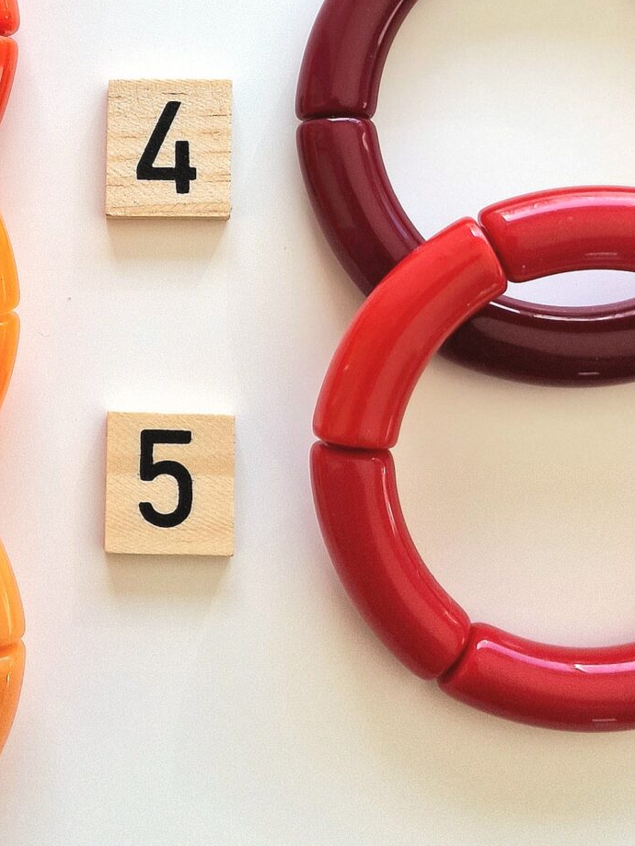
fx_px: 1565
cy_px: 214
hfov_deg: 22.4
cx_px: 64
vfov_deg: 29.8
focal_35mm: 64
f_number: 1.8
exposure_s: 1/189
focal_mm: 6.4
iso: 50
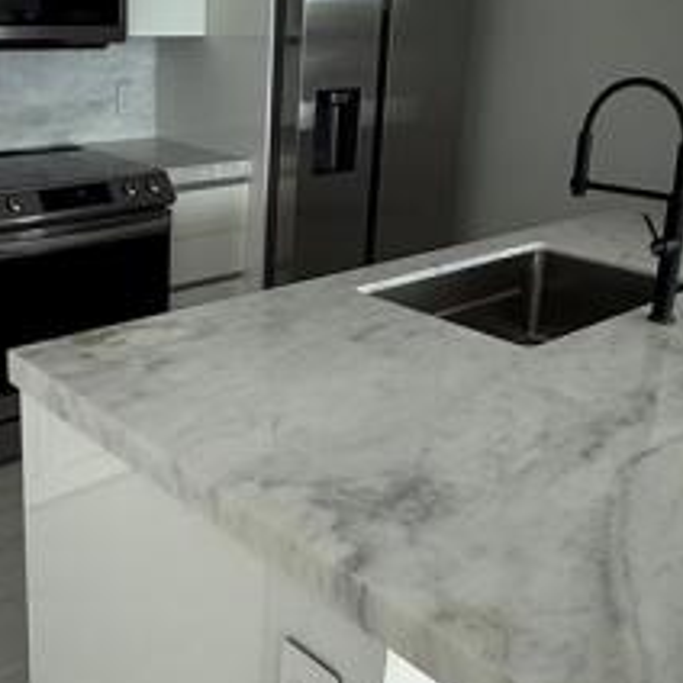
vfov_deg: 39.8
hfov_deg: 39.5
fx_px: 938
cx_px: 222
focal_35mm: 42
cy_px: 267
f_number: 2.2
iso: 125
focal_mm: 2.22
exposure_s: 1/99
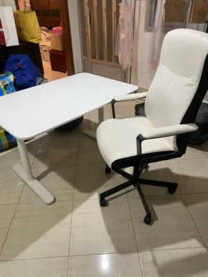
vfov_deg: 67.3
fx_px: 208
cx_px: 104
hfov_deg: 53.1
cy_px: 138
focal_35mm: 26
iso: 160
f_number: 1.8
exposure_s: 1/50
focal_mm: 4.25
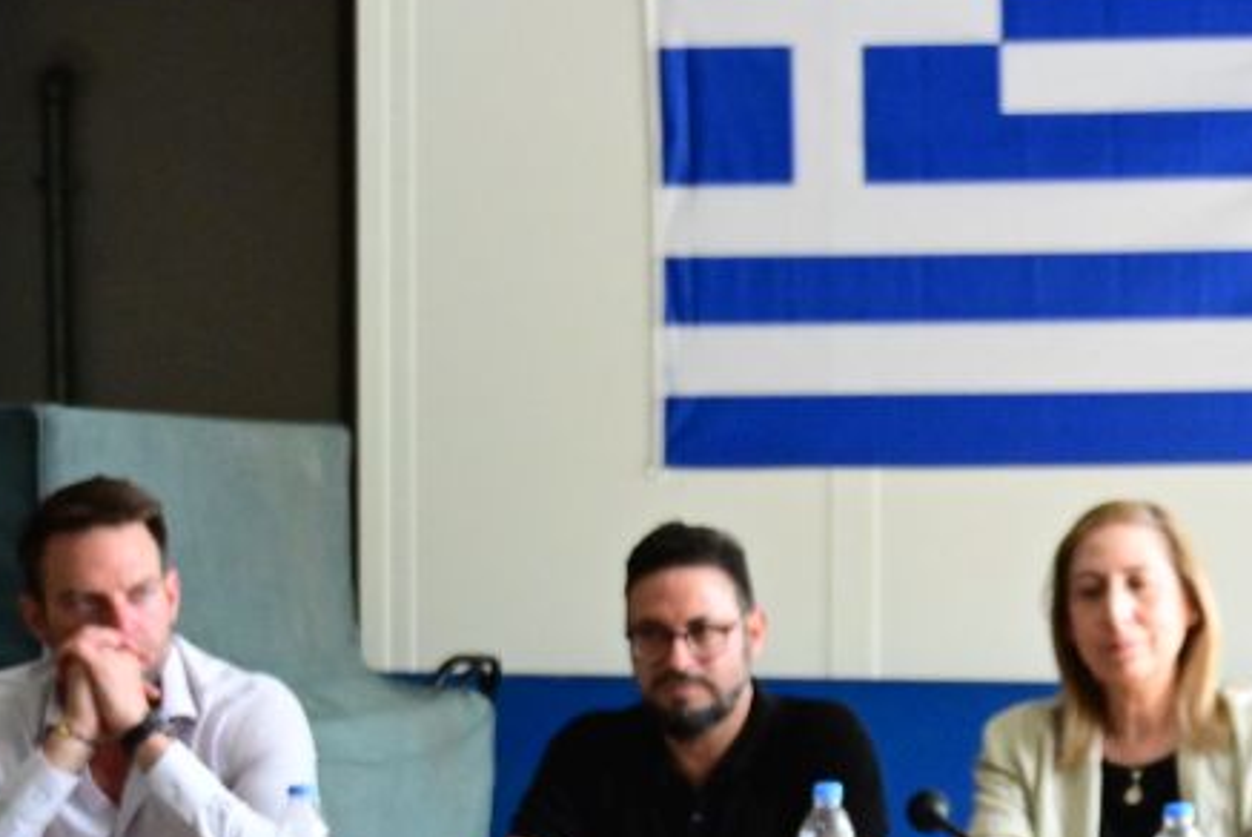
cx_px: 1077
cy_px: 1015
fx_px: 3724
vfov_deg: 12.5
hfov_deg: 18.8
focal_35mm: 107
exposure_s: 1/320
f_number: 4
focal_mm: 26
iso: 2000
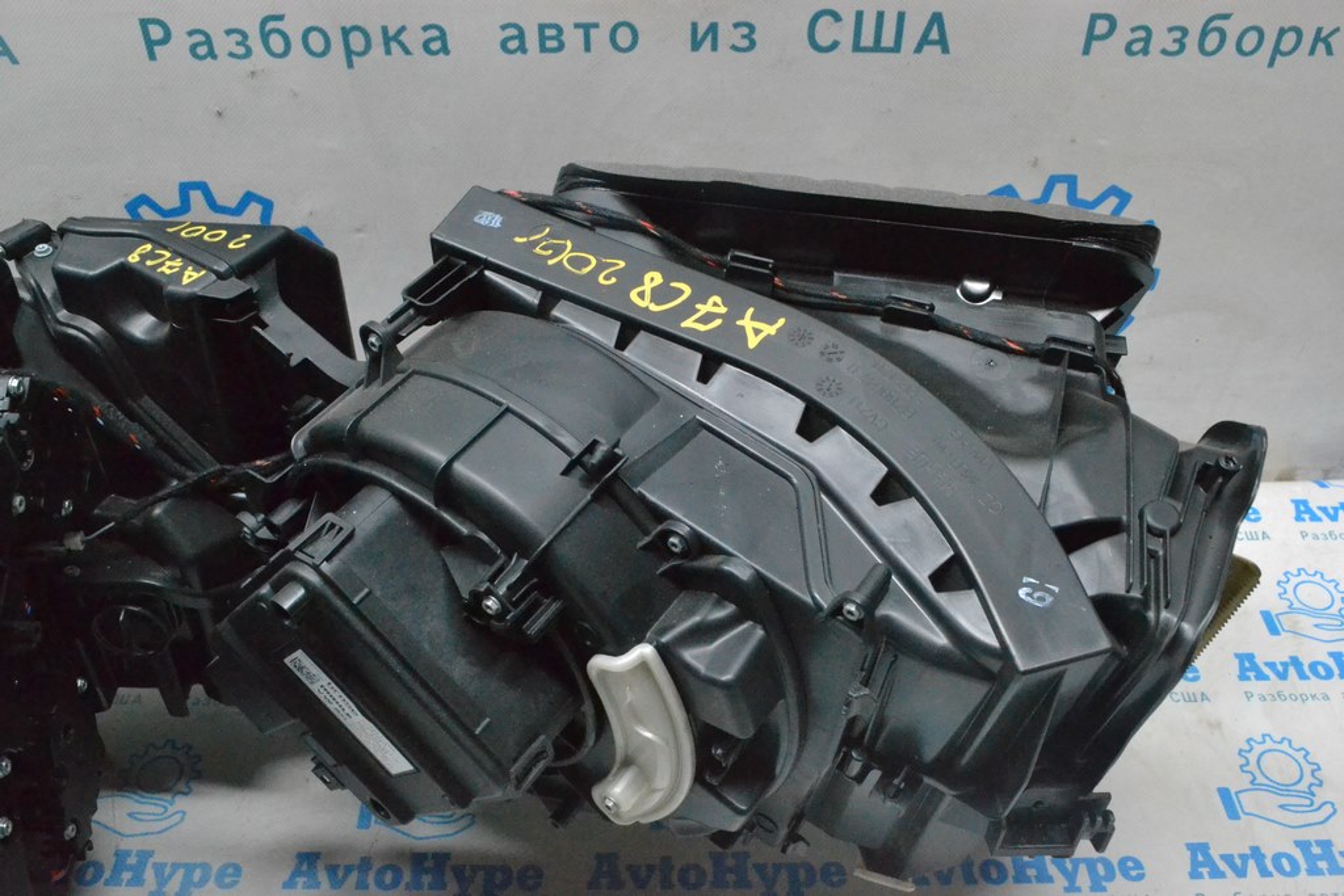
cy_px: 448
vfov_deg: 40.0
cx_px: 672
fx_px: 1232
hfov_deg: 57.2
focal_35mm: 33
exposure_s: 1/125
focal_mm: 22
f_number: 10
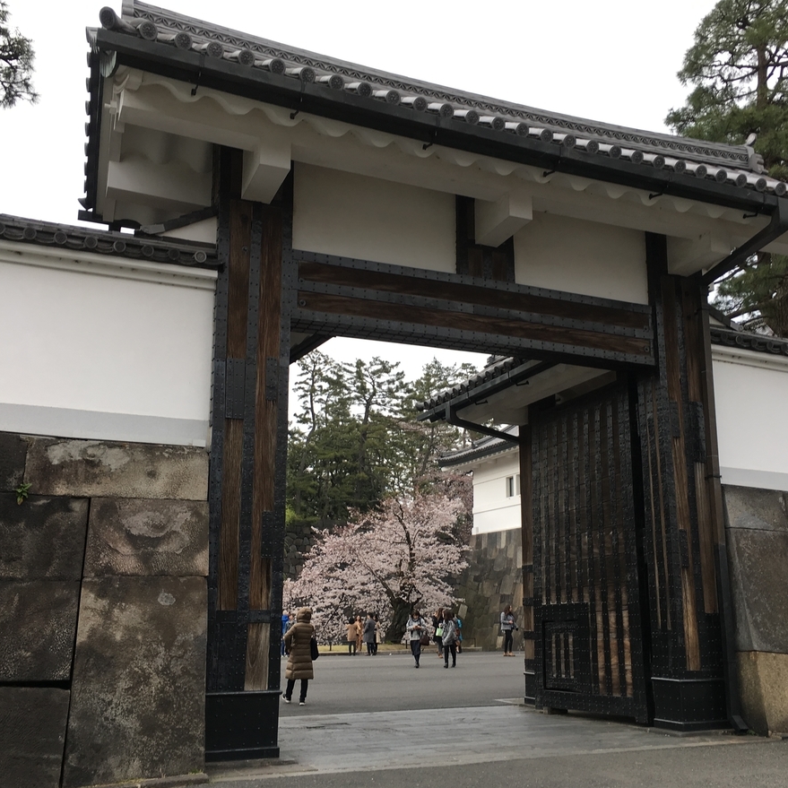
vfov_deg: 47.2
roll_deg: -0.1
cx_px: 429
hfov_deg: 47.2
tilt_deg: +14.2
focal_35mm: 35
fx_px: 901
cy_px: 402
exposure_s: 1/160
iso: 25
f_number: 2.2
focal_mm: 4.15
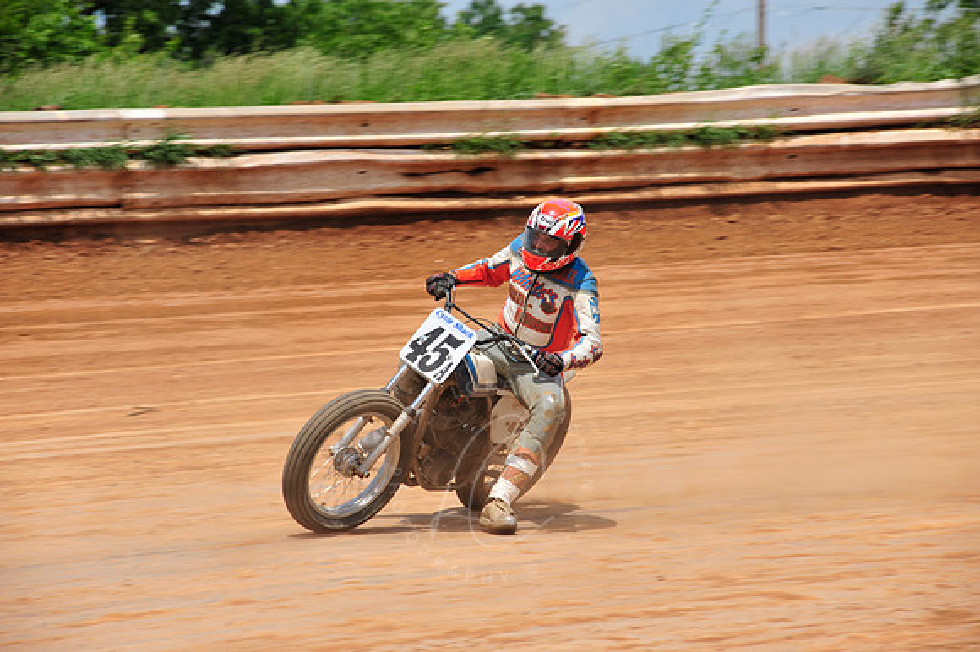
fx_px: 5441
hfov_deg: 10.3
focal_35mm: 200
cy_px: 326
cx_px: 490
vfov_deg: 6.9
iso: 200
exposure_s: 1/400
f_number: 10
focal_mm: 200
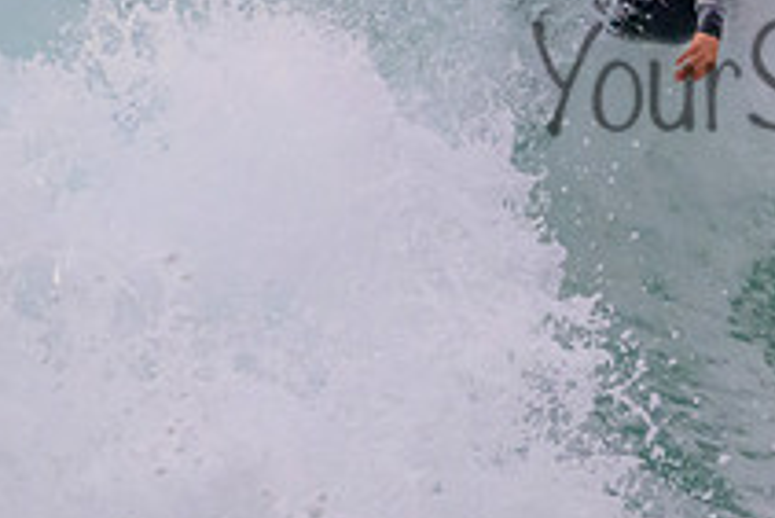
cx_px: 911
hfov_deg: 0.9
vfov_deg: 0.6
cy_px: 46
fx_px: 47349
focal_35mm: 2198
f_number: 11
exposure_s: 1/2000
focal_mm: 800
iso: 6400
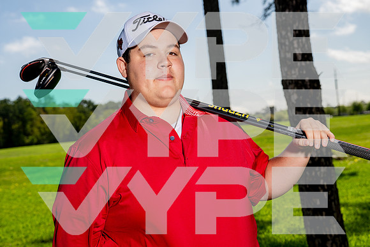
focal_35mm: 59
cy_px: 121
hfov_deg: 33.8
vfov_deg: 22.9
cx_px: 181
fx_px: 609
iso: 100
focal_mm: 50
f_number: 5.6
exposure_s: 1/1250
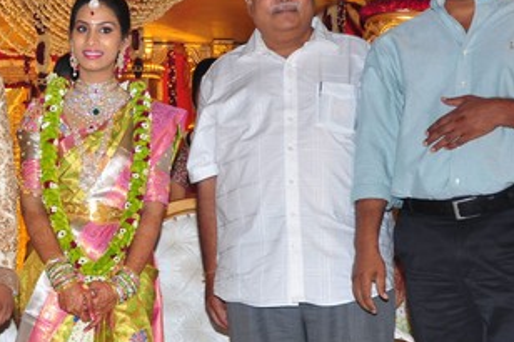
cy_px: 149
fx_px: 1700
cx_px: 37
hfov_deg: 16.9
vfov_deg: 11.5
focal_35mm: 119
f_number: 5.6
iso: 200
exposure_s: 1/125
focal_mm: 35
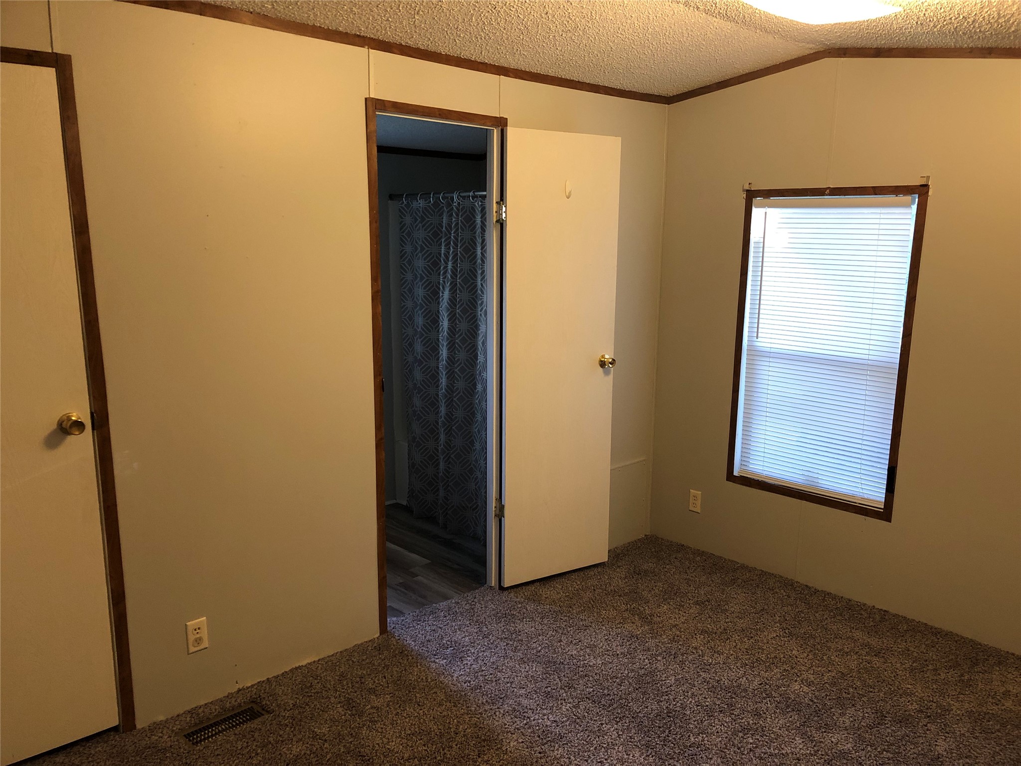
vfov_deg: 49.7
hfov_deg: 63.4
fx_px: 826
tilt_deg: -10.8
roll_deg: -0.1
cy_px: 383
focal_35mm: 28
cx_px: 510
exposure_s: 1/15
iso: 64
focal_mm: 4
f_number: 1.8
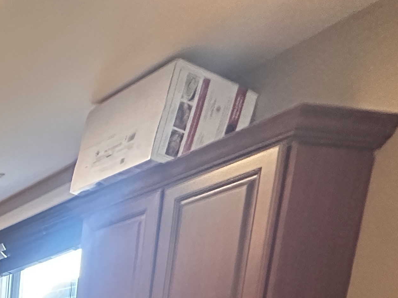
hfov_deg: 28.2
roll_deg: -0.6
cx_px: -196
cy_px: 473
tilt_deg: -12.0
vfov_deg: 23.8
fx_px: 517
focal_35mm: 45
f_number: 2.2
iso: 1250
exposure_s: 1/60
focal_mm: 2.22
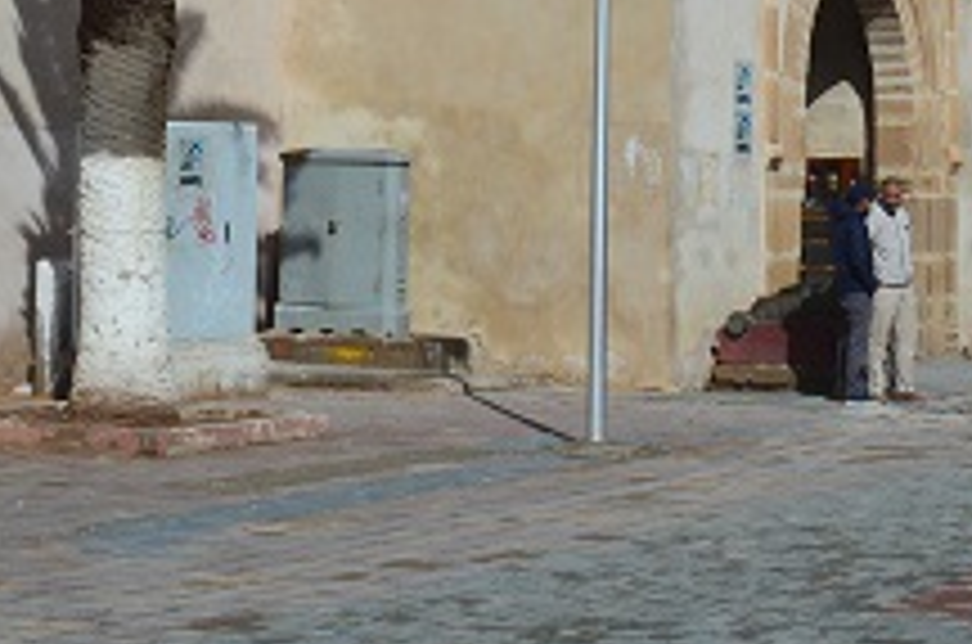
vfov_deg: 12.7
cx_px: 670
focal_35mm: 100
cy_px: -394
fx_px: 2694
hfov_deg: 20.4
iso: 400
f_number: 11
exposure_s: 1/500
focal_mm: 18
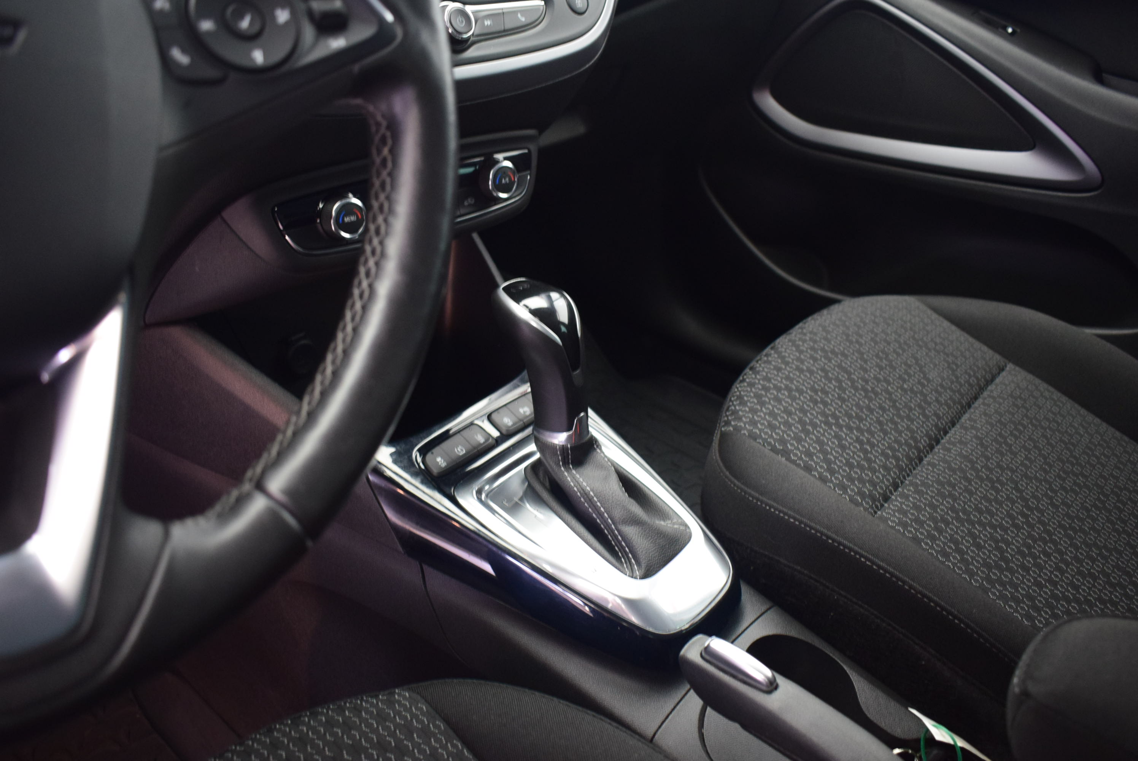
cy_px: 380
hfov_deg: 59.5
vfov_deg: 41.8
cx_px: 569
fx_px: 996
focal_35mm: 32
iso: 1600
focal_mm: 21
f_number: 3.8
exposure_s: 1/25
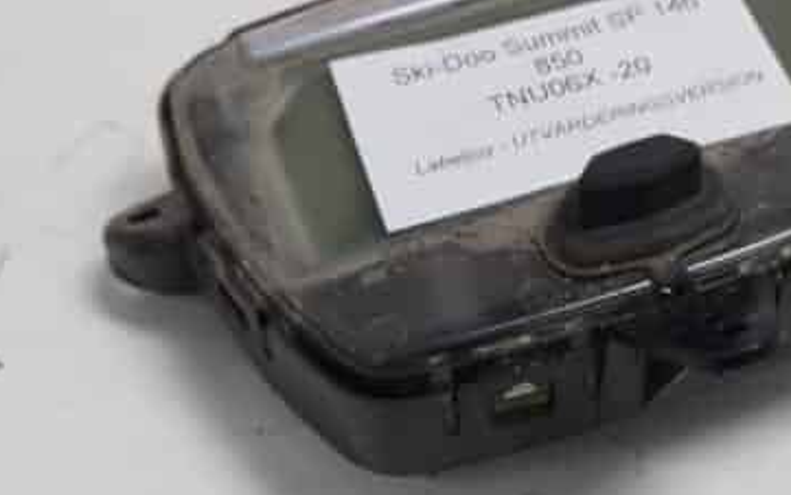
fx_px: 1682
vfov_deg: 16.7
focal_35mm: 78
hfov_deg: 26.2
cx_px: 565
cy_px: 220
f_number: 4.5
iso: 160
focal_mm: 18
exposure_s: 1/60
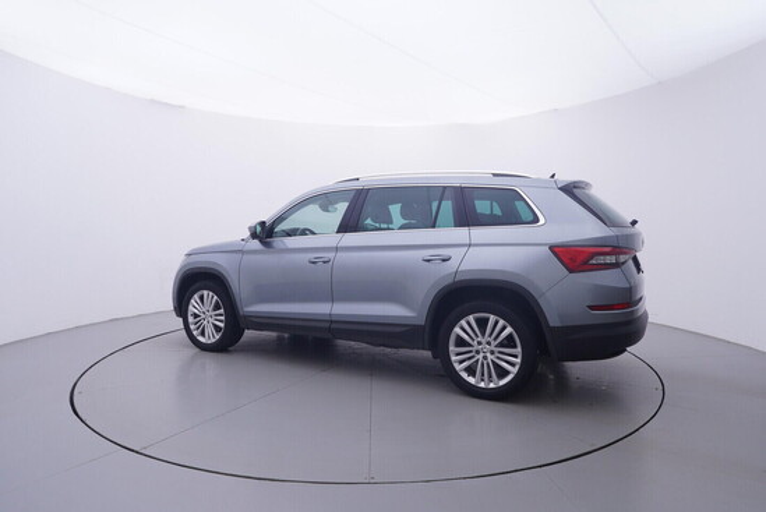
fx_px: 479
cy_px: 256
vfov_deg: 56.2
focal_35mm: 22
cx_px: 383
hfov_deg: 77.3
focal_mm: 15
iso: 200
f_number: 5
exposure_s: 1/80
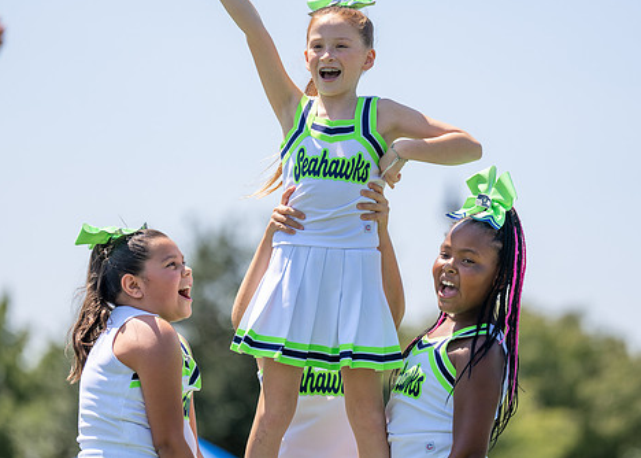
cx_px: 329
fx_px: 4077
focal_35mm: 224
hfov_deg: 9.0
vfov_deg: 6.4
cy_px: 180
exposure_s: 1/1600
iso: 100
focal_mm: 171
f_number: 2.8
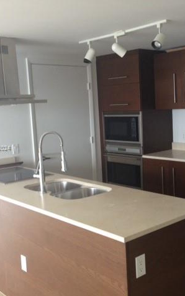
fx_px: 379
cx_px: 123
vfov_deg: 42.6
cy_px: 149
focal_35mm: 47
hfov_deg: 27.3
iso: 80
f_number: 2.4
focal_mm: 4.12
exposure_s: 1/20
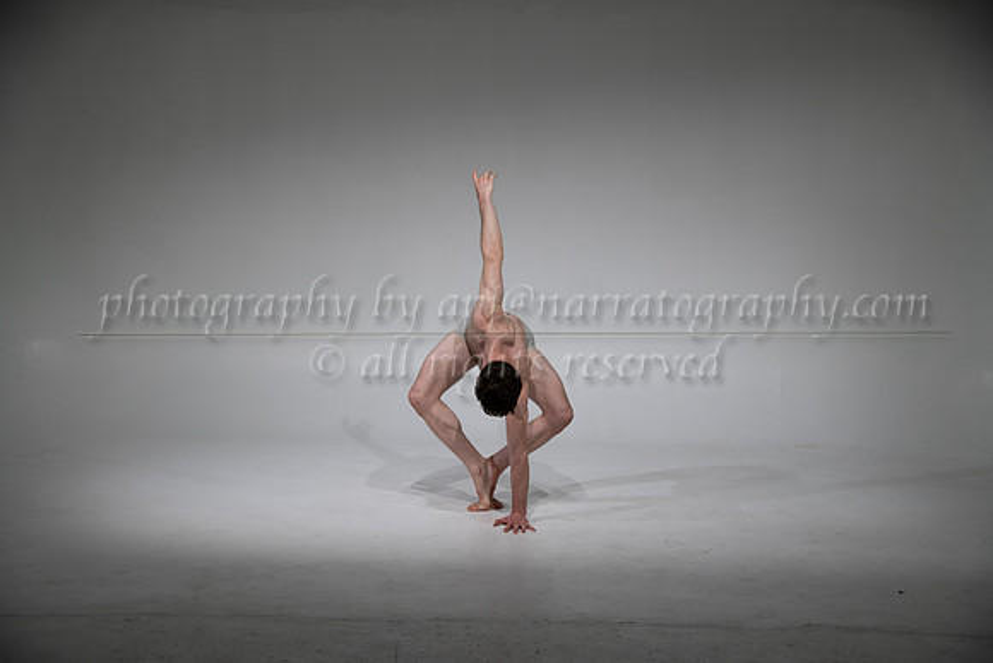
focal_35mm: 48
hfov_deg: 41.1
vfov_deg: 28.1
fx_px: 1324
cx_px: 496
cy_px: 332
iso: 400
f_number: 4
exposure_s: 1/250
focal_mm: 48
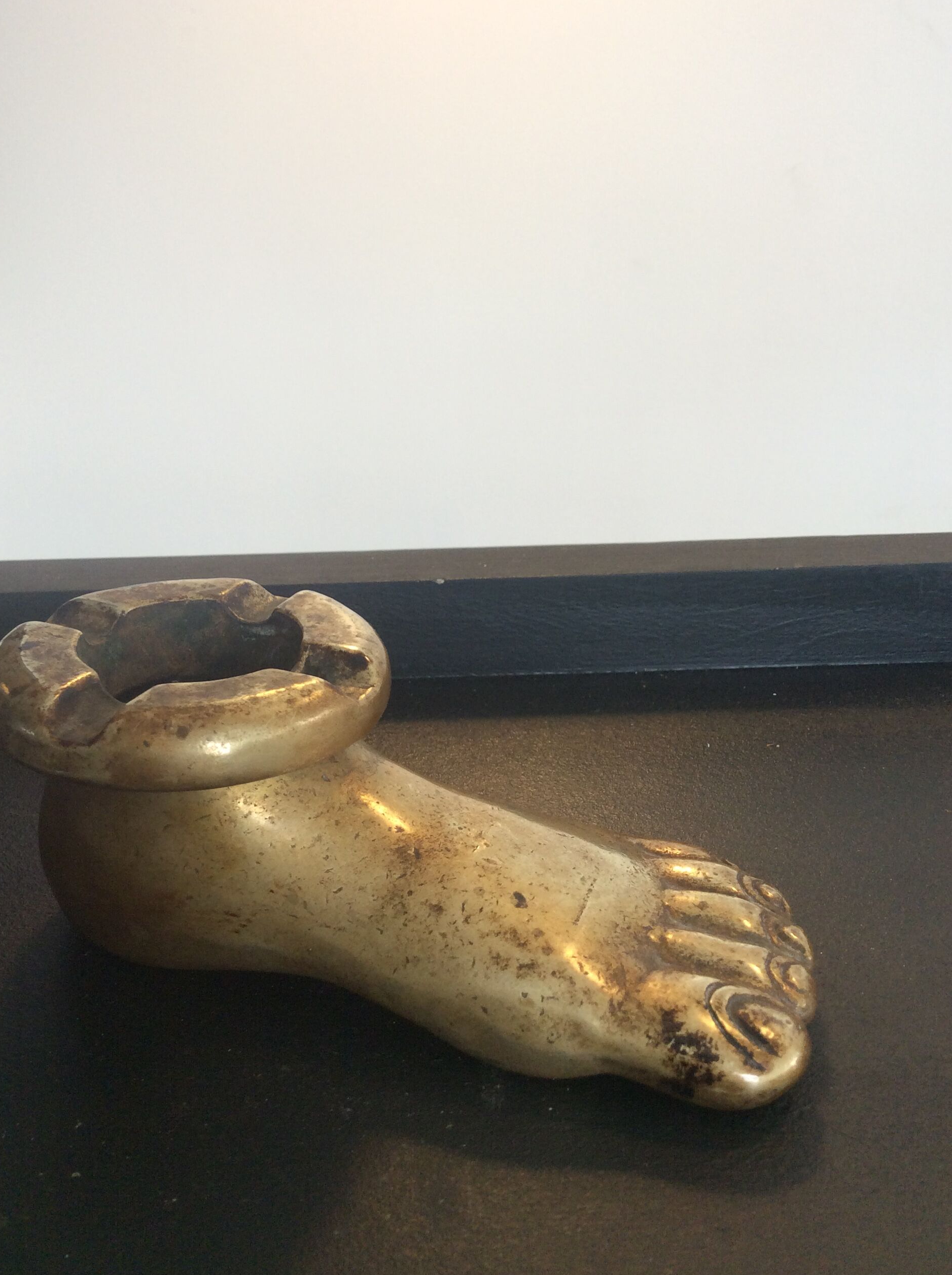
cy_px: 630
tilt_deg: -20.2
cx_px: 470
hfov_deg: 42.8
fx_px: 1213
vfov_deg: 55.4
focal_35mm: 33
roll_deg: +1.4
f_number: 2.4
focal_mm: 3.3
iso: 50
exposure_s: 1/25
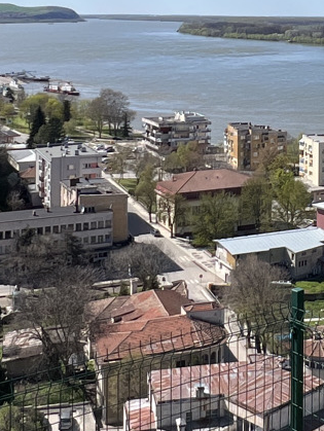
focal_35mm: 62
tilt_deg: -1.3
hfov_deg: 23.0
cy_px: 25
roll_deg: -0.1
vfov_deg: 29.6
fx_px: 773
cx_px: 295
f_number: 1.8
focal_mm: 1.57
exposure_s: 1/2273
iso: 32
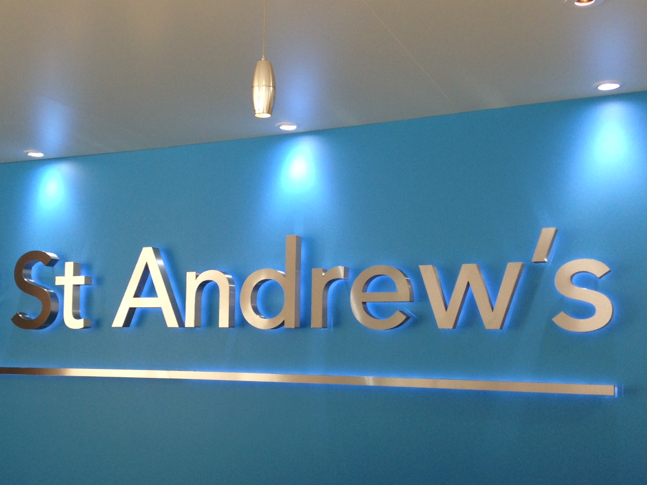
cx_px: 275
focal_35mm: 46
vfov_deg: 31.4
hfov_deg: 41.1
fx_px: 860
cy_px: 301
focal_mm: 4.13
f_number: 2.4
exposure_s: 1/60
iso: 64
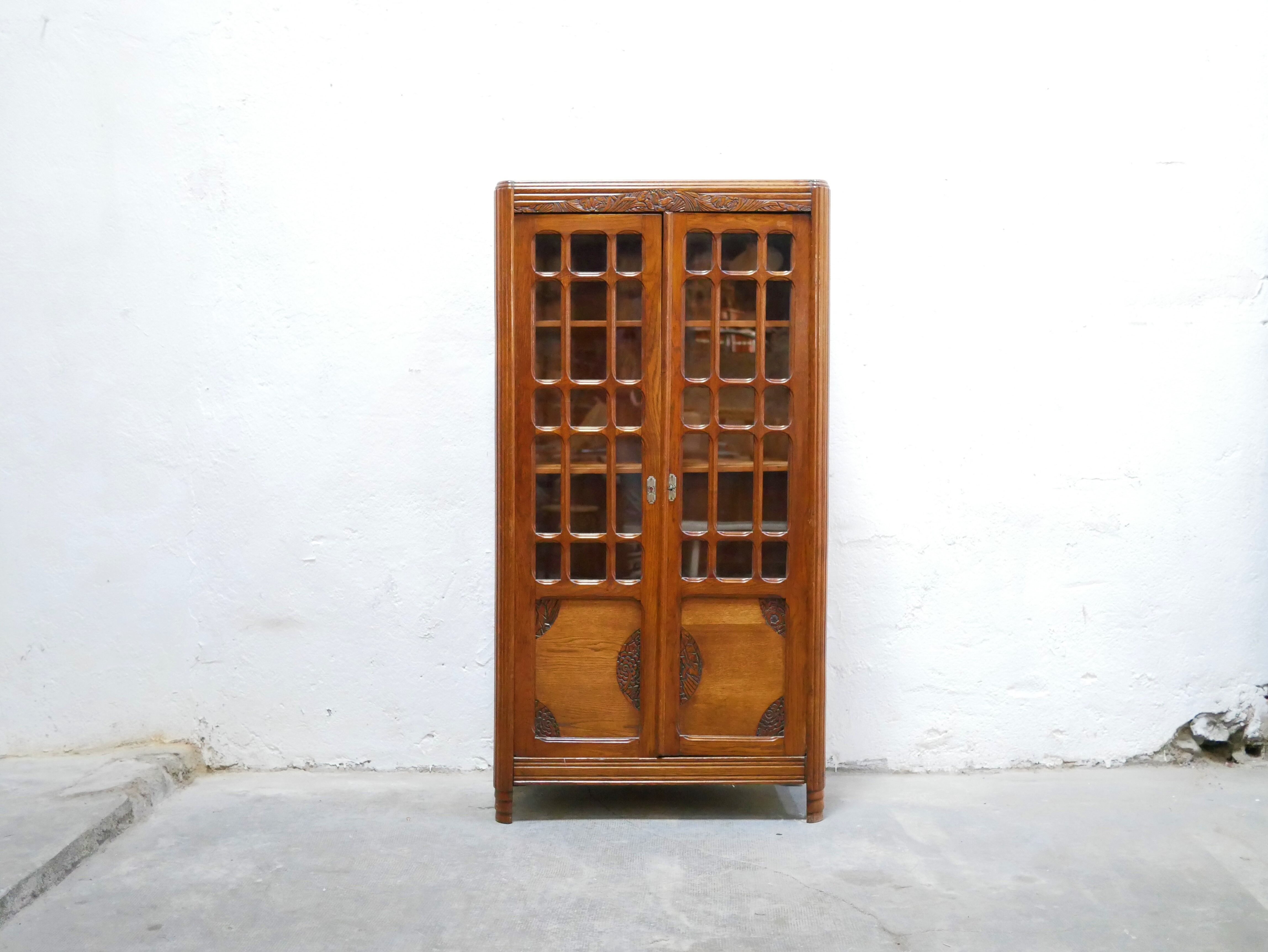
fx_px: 1466
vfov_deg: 36.0
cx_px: 634
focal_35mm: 40
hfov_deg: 46.8
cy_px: 476
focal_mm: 20
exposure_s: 1/40
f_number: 1.7
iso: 3200
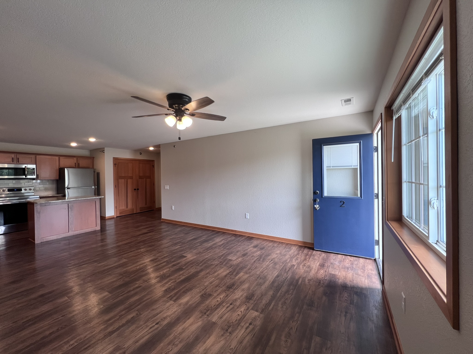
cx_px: 236
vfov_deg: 89.9
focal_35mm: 13
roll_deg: +1.2
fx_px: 178
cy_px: 177
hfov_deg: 106.2
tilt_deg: -1.0
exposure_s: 1/120
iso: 80
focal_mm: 1.57
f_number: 1.8
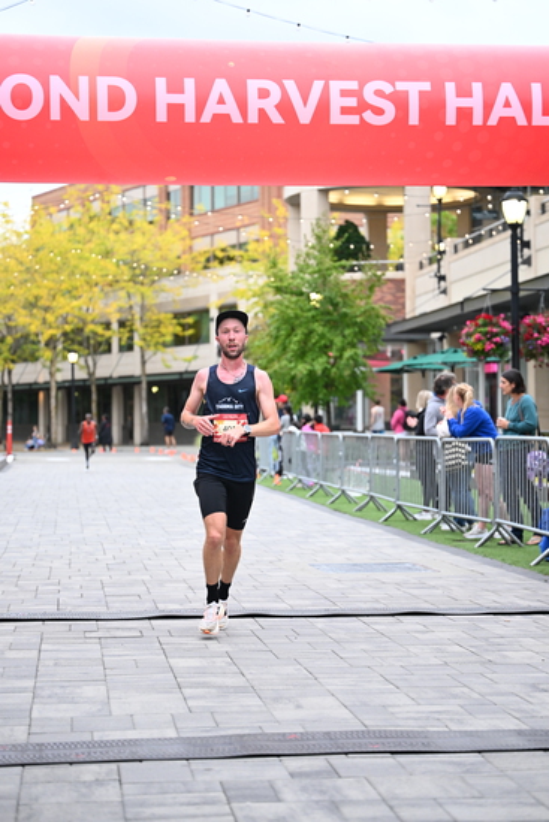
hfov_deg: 19.5
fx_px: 1600
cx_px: 274
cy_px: 411
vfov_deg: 28.8
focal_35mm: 70
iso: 1600
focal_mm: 70
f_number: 2.8
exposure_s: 1/800
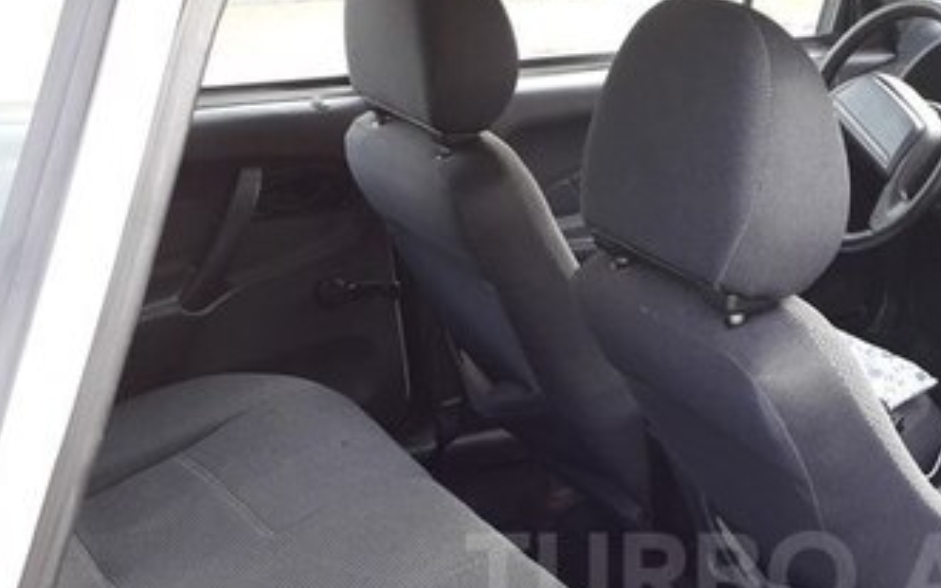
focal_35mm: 57
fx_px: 1462
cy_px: 575
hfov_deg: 34.6
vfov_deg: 22.0
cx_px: 756
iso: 50
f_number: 1.9
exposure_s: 1/50
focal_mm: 3.6
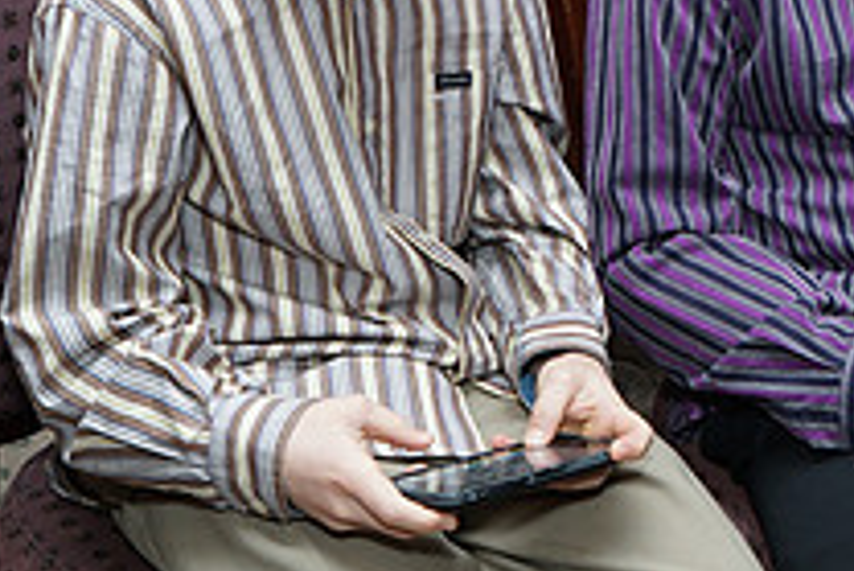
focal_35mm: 95
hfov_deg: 20.7
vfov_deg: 14.2
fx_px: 2255
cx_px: 862
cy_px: 23
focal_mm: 34
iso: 400
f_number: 5
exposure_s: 1/80
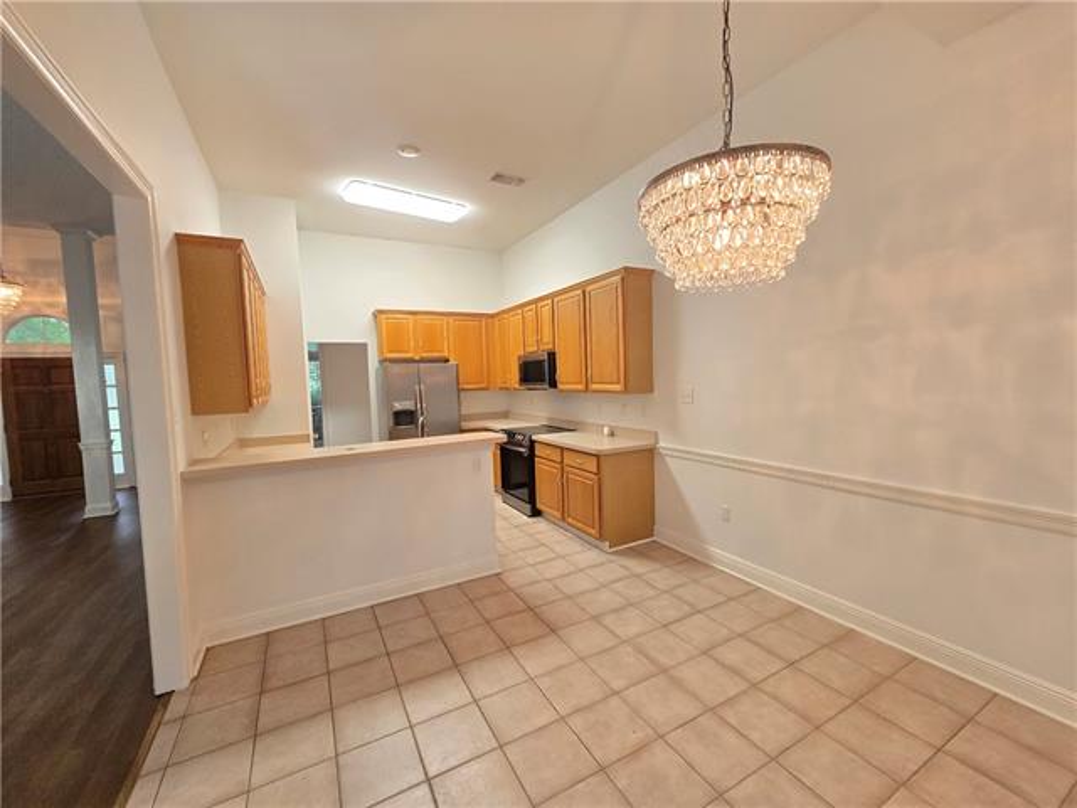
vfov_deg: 89.9
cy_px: 404
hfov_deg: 106.2
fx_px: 404
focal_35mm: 13
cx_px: 538
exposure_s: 1/60
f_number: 2.2
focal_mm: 2.2
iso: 250
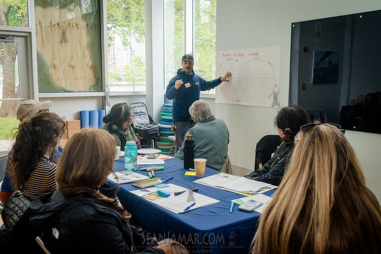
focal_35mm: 36
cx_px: 190
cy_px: 127
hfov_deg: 53.5
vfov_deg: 37.2
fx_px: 378
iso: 1250
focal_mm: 35
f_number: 5.6
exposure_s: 1/200
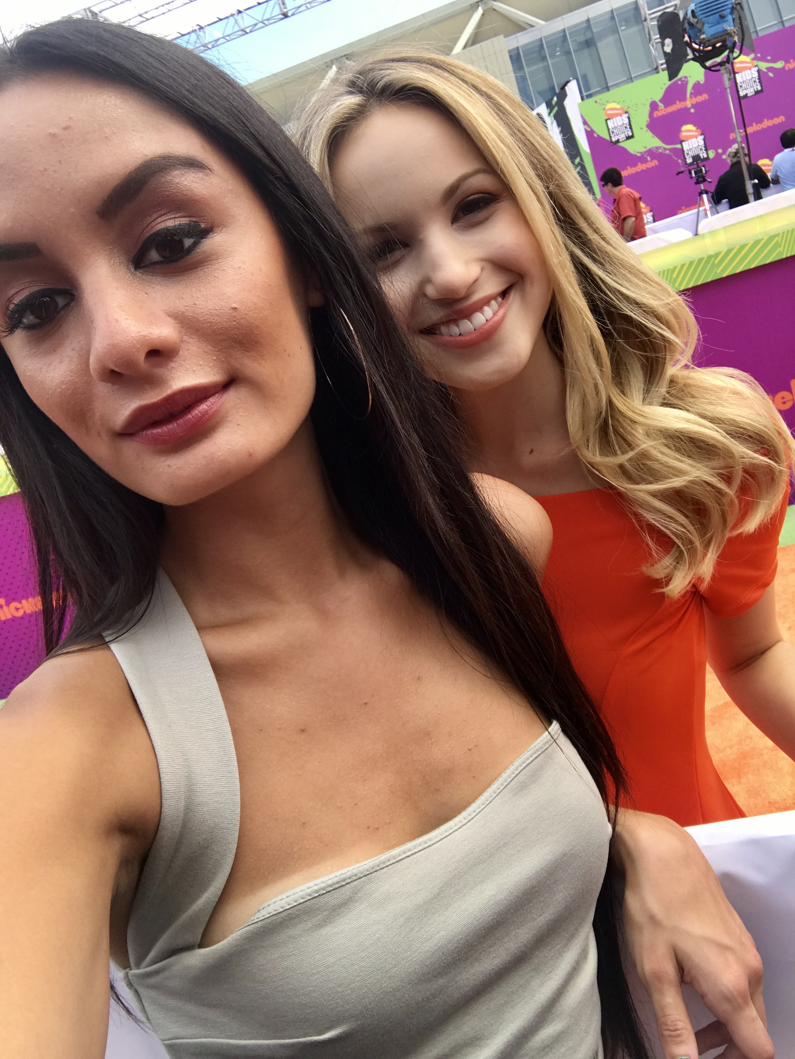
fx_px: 979
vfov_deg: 56.8
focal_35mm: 32
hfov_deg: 44.2
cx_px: 398
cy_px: 530
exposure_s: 1/545
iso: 25
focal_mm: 2.87
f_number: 2.2
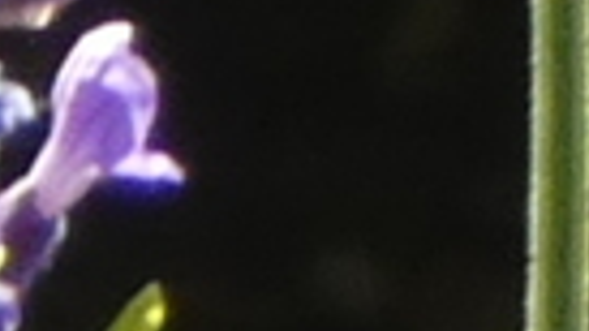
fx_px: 23641
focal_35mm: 1514
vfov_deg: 0.8
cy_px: -993
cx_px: -1025
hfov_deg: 1.4
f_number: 5.5
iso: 160
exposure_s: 1/80
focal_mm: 39.9
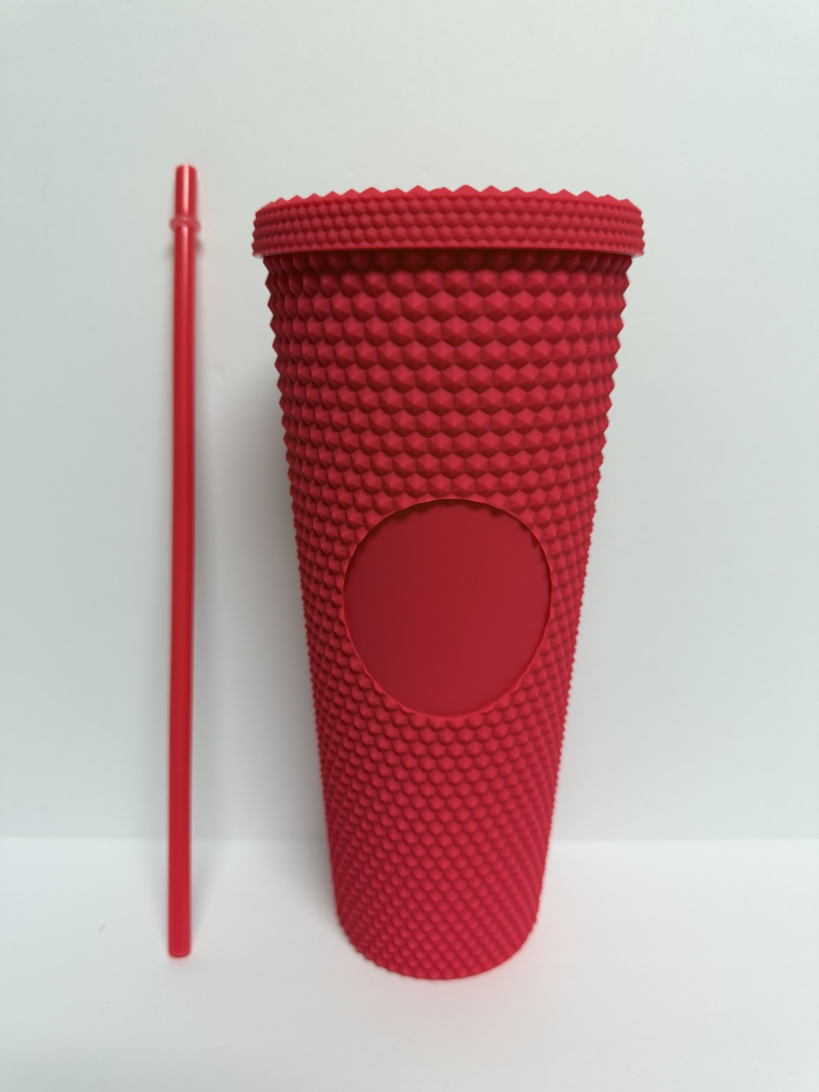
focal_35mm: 24
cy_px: 546
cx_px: 410
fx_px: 757
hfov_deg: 56.8
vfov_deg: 71.6
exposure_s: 1/60
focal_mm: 6.76
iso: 160
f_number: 1.78
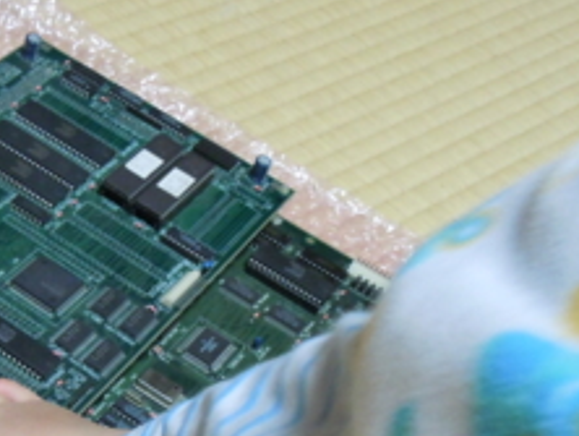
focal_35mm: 81
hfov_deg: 23.6
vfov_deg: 18.1
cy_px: 321
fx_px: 1356
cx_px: 94
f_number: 3.5
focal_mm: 5.4
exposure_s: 1/13
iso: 400
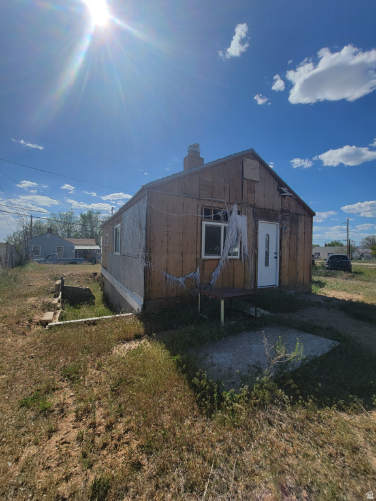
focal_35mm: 13
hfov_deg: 89.9
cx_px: 188
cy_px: 250
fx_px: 188
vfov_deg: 106.2
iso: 50
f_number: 2.2
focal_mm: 2.2
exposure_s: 1/3143
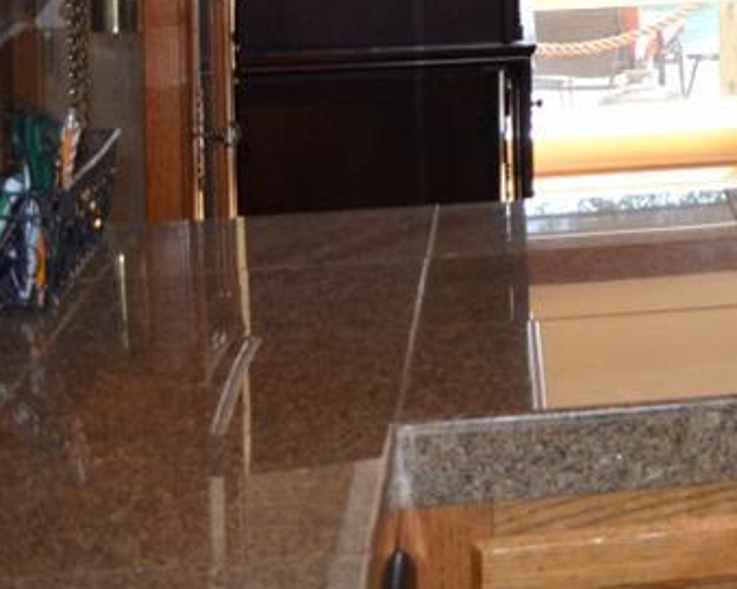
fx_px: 2442
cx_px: 1341
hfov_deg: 14.9
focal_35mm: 112
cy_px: -315
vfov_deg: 13.0
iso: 360
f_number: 4
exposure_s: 1/125
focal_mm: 18
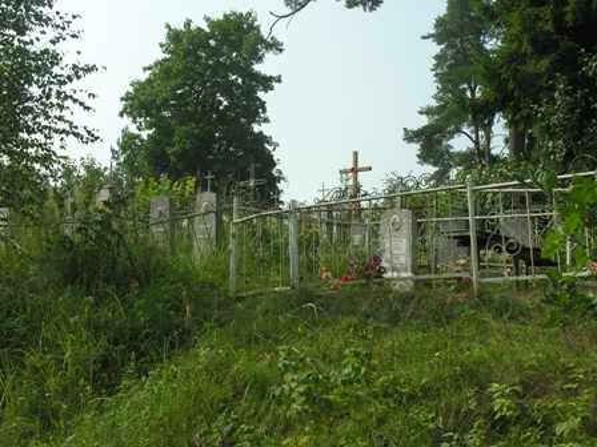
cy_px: 224
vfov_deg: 31.5
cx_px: 298
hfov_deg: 41.2
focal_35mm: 46
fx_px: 793
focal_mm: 11.8
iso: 50
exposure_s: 1/196
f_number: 6
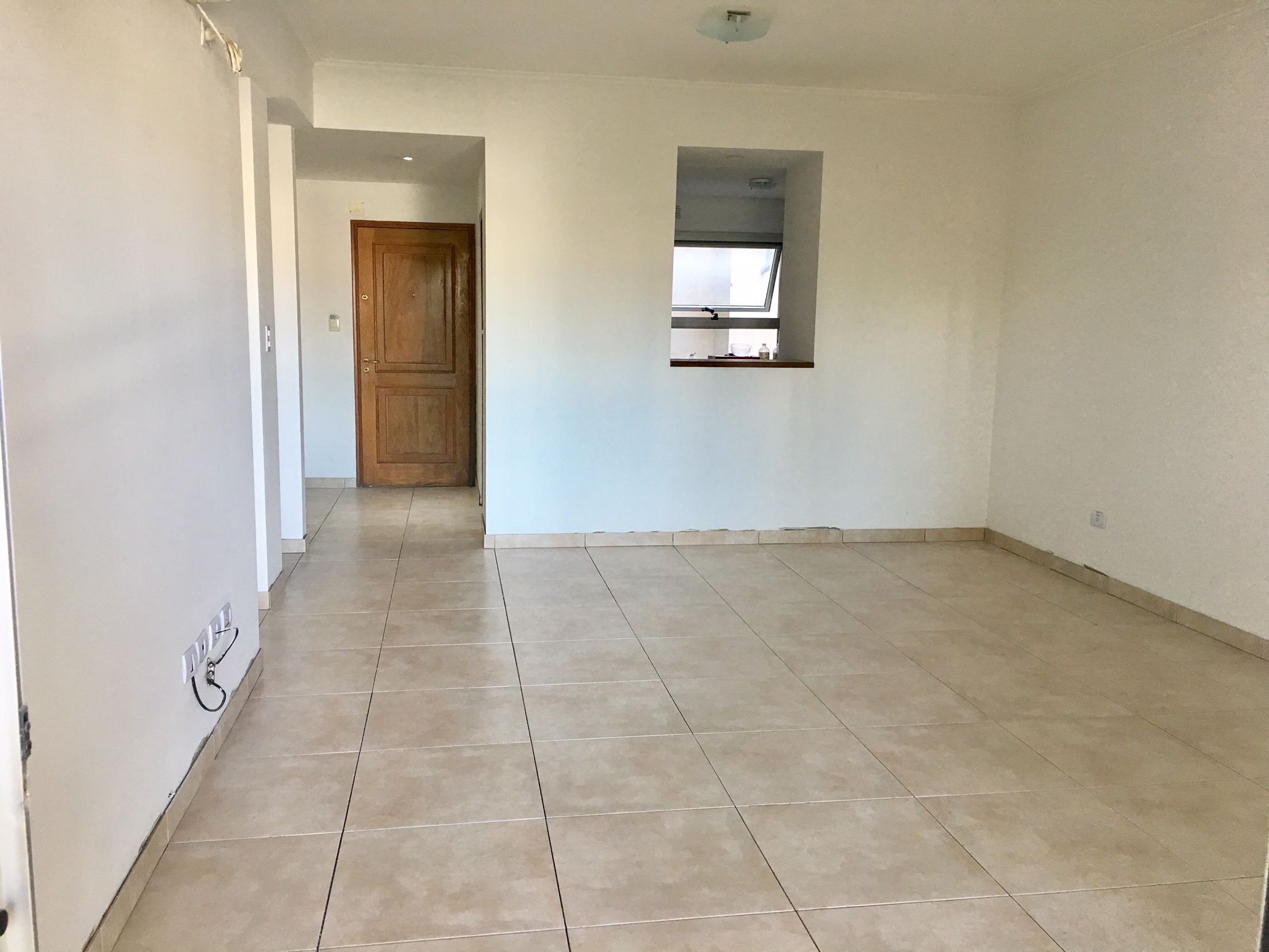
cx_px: 634
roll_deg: -1.3
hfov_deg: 61.7
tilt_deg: -9.0
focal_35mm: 29
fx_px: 1063
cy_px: 476
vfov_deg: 48.2
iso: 50
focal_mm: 4.15
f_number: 2.2
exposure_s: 1/33
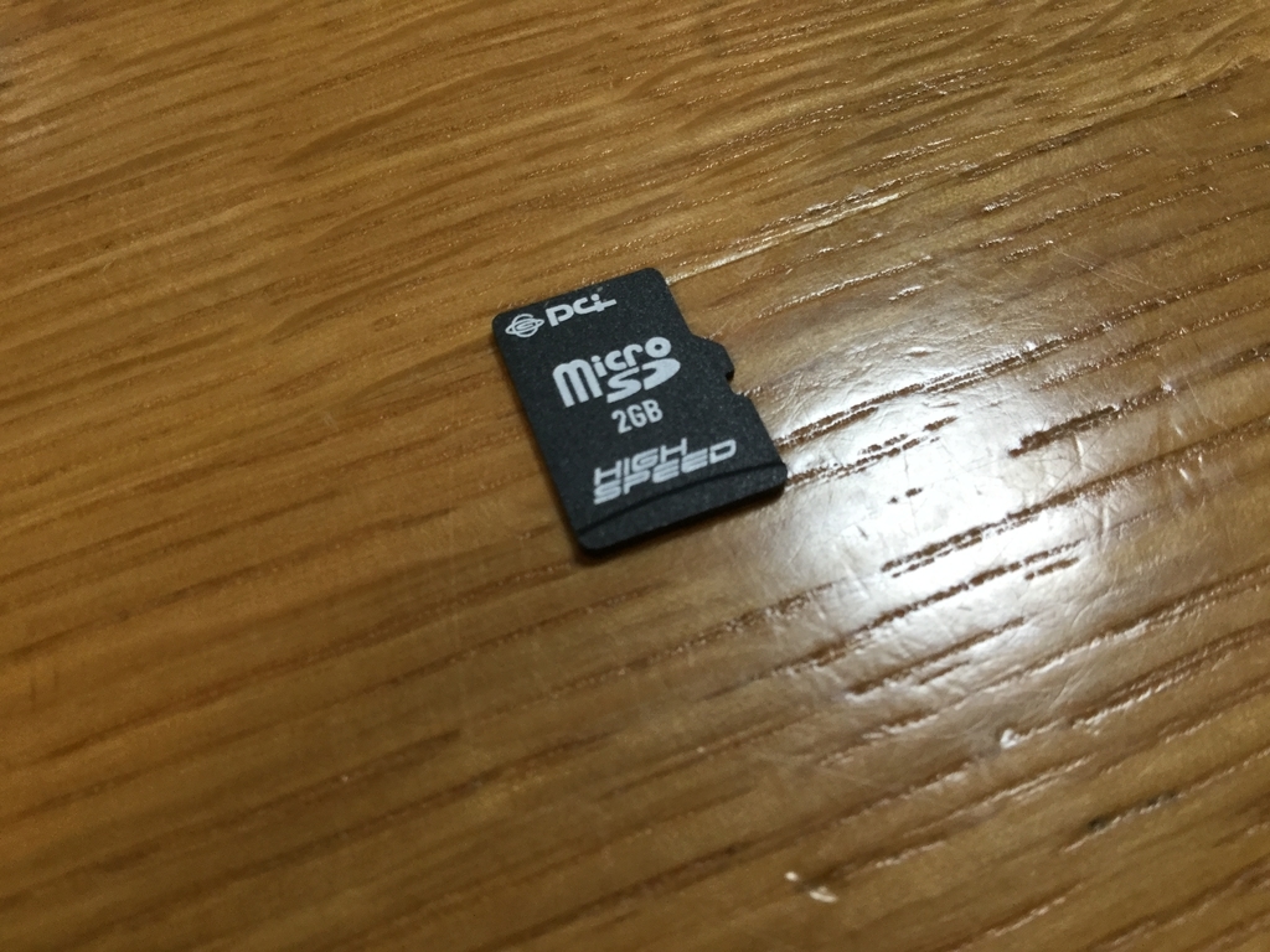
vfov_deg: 45.4
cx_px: 635
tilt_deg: -62.6
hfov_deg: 58.4
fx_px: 1137
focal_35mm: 31
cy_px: 476
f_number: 2.4
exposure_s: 1/30
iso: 64
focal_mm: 3.3
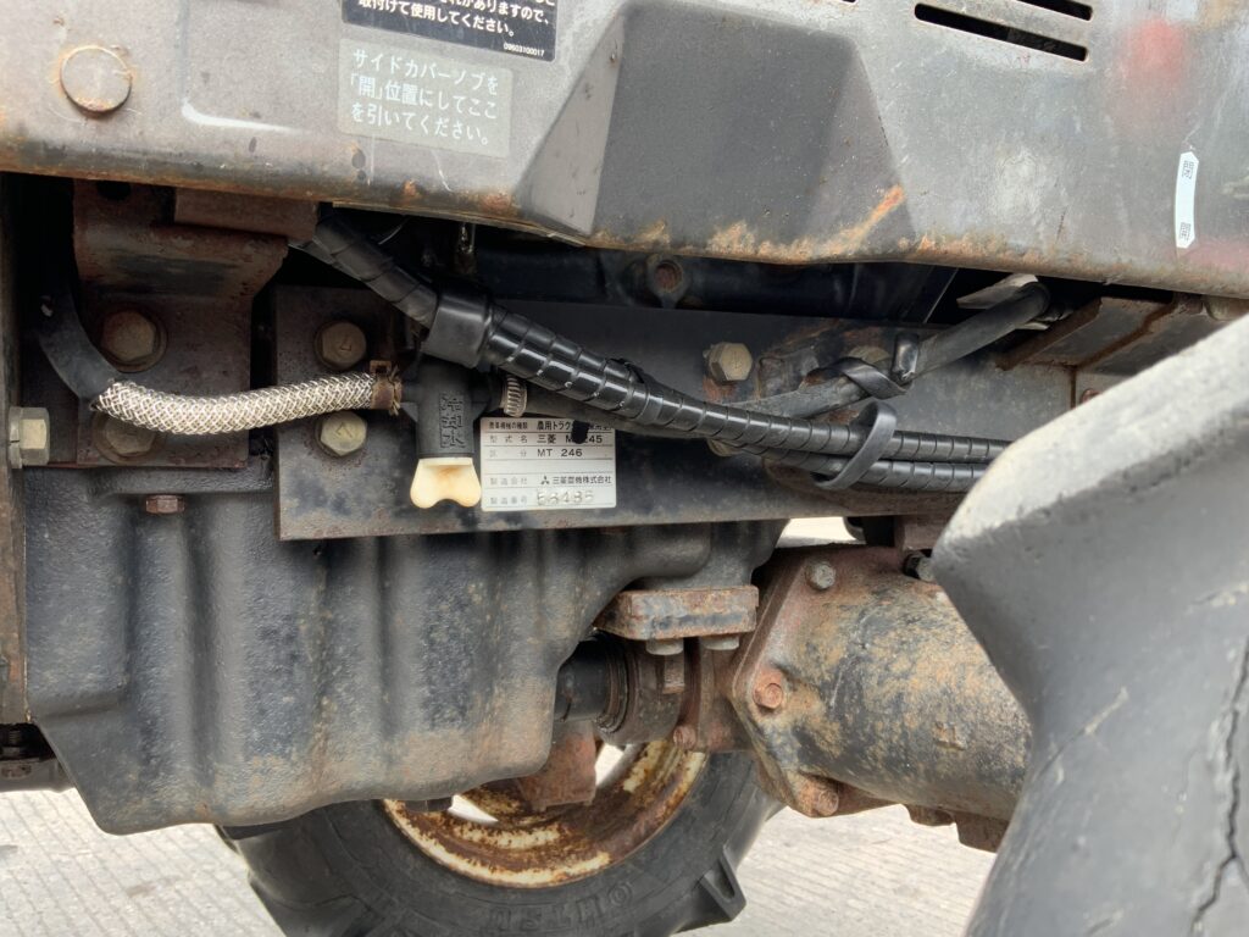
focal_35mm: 29
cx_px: 624
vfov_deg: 48.2
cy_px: 468
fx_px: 1046
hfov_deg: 61.7
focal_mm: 3
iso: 25
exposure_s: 1/122
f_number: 1.8
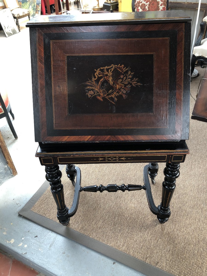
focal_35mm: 28
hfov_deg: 49.7
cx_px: 104
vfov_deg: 63.4
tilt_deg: -39.5
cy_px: 138
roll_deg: +2.8
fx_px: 223
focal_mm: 3.99
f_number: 1.8
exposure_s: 1/33
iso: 25
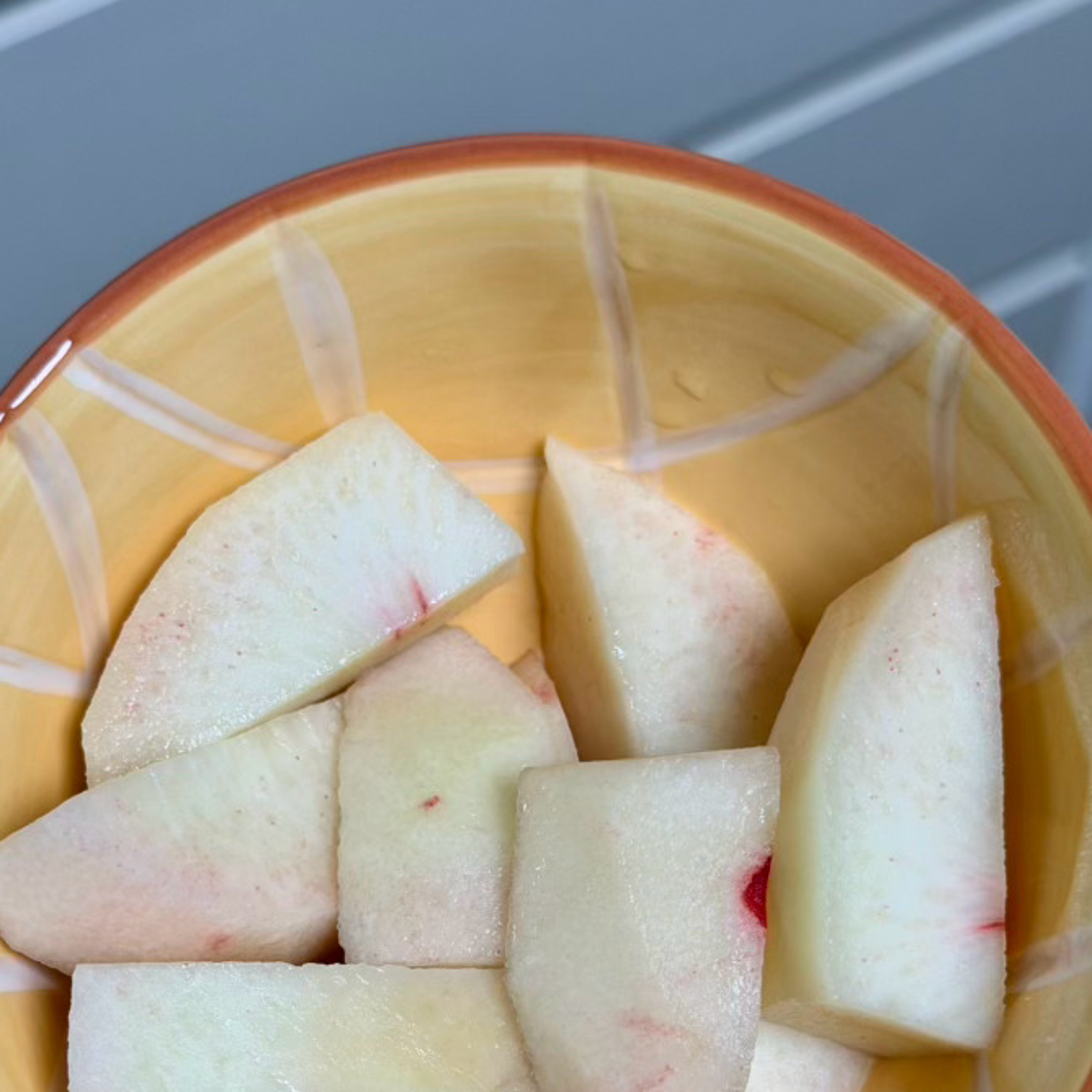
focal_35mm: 69
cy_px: 811
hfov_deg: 25.0
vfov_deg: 24.7
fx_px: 2463
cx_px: 520
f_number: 1.78
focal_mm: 6.76
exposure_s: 1/101
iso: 100
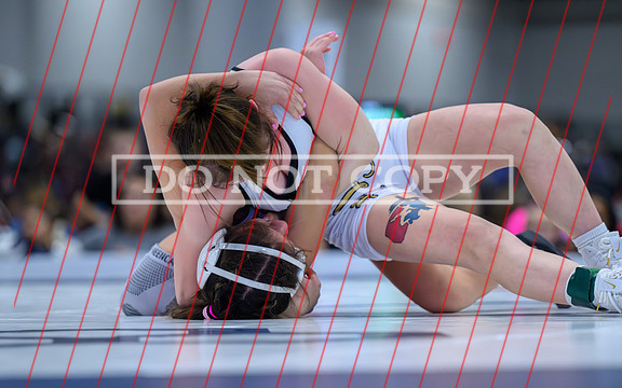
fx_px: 3695
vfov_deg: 6.0
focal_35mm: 218
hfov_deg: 9.6
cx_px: 315
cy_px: 254
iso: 6400
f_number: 2.8
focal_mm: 155
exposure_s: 1/800
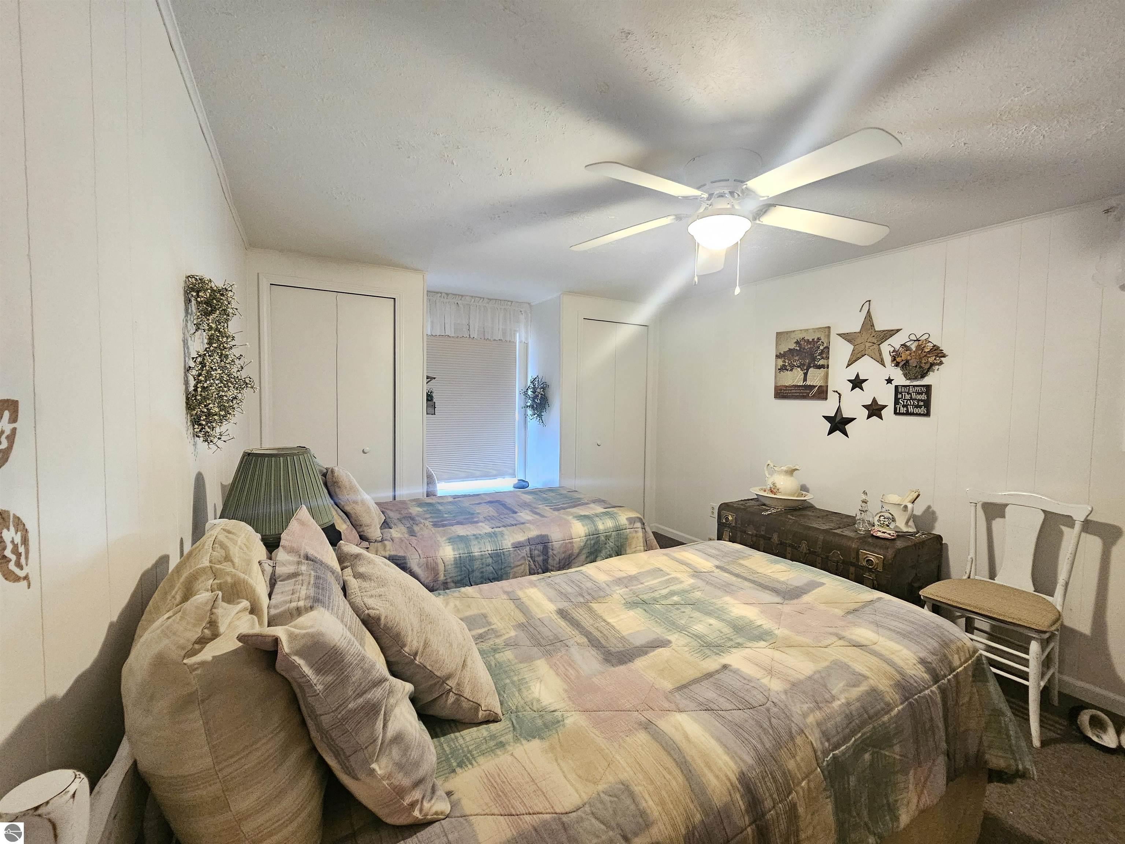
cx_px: 562
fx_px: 422
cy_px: 422
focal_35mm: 13
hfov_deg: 106.2
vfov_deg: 89.9
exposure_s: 1/24
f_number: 2.2
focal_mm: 2.2
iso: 800
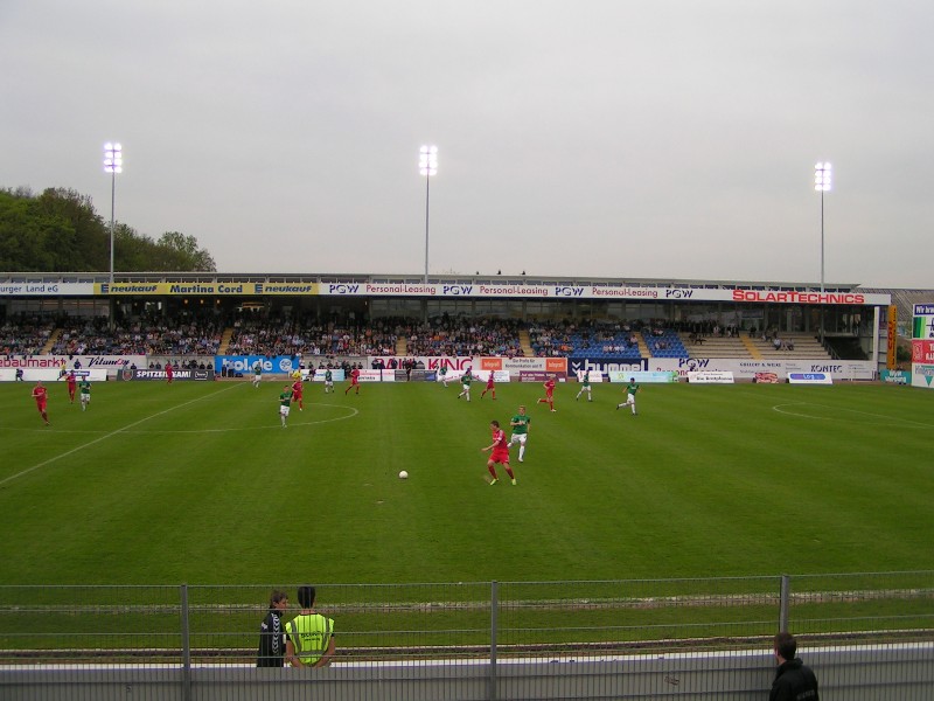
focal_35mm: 38
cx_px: 467
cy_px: 350
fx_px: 1025
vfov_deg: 37.7
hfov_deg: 49.0
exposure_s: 1/250
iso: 50
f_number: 2.8
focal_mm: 5.8
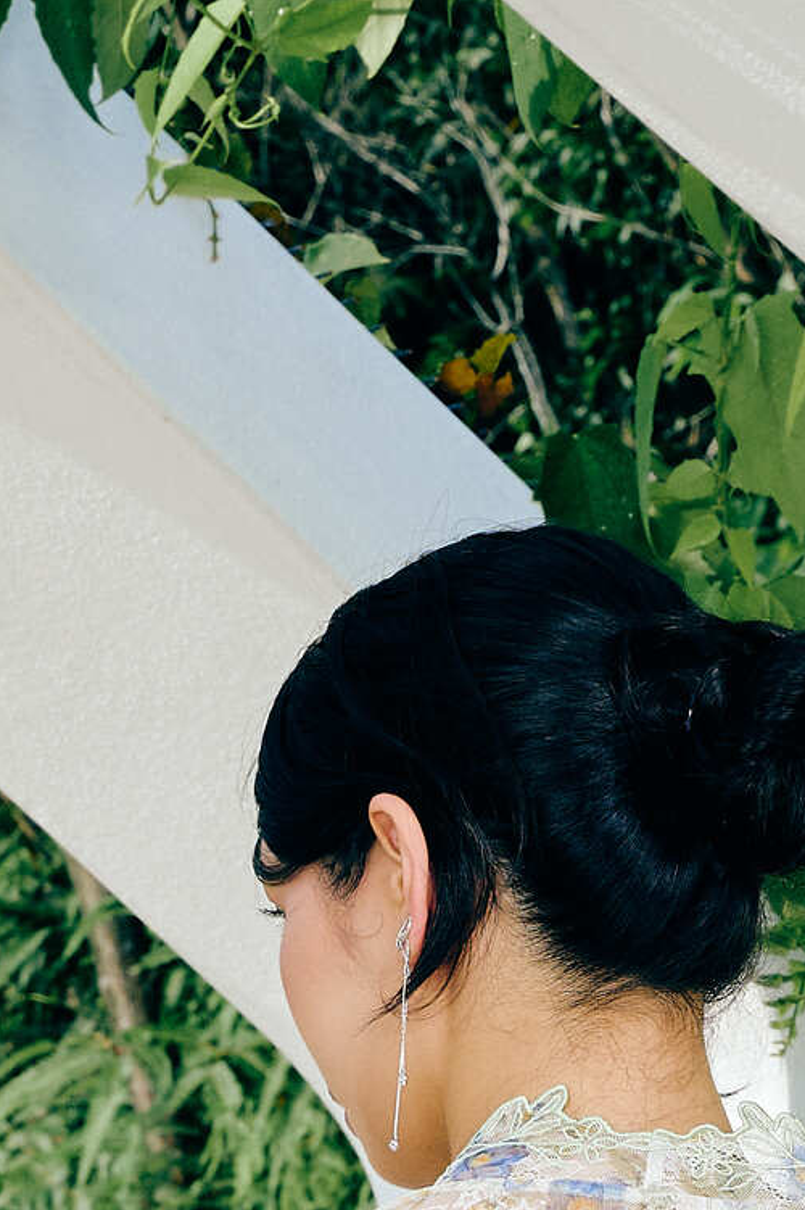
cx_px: 564
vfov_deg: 7.2
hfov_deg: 5.0
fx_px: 9232
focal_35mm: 275
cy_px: 2551
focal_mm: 50
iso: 125
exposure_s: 1/125
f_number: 10
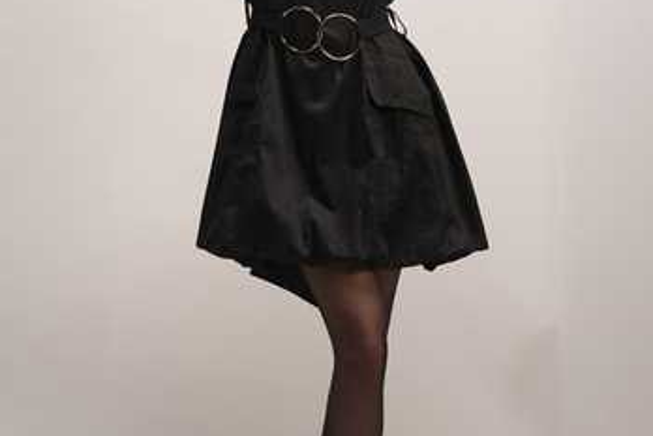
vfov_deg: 18.1
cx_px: 326
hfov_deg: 26.9
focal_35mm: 75
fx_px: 1367
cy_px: 196
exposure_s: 1/160
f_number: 4.5
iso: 800
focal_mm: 49.9
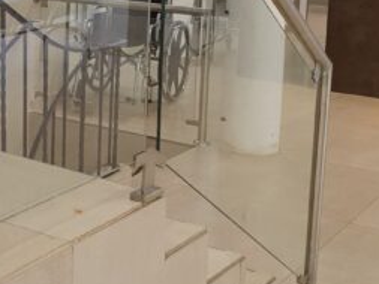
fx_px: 865
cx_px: -12
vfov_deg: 18.4
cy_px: 43
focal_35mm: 79
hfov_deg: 23.5
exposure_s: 1/50
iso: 80
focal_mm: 4.32
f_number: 2.4
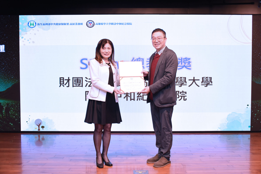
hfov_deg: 54.4
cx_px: 130
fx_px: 254
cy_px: 87
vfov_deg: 37.9
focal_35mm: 35
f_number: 4.5
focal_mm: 35
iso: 1600
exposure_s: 1/200
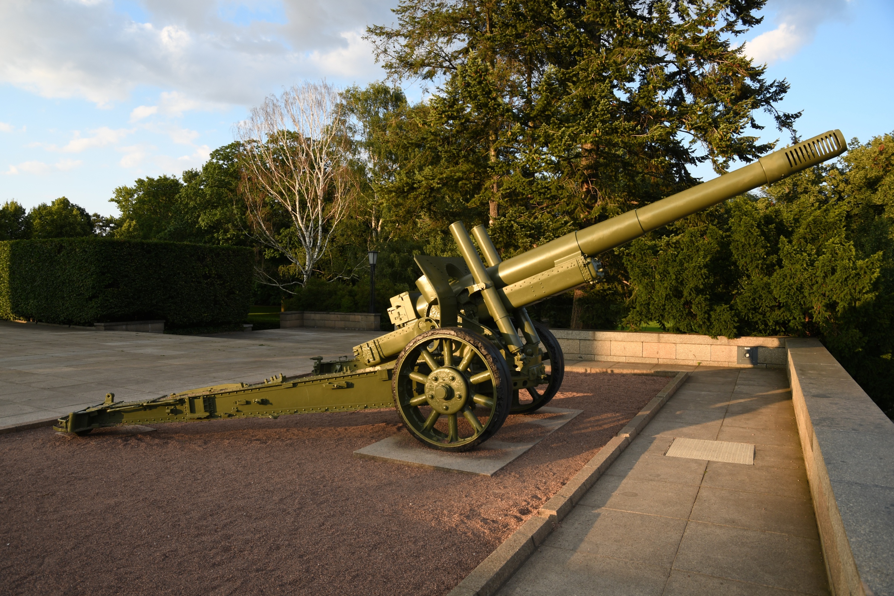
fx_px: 596
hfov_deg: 73.7
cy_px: 298
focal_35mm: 24
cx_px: 447
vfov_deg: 53.1
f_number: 5.6
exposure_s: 1/125
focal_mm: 16
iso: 125
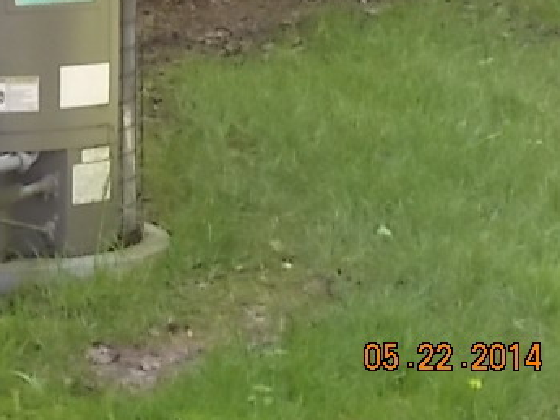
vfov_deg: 6.2
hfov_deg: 8.2
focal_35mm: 241
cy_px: 60
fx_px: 3900
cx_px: 75
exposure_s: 1/60
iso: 320
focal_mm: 23
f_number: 6.5
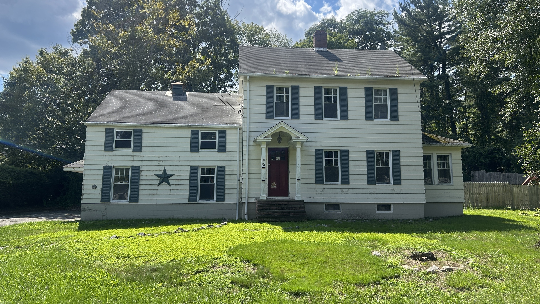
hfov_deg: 66.1
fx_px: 415
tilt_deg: +9.1
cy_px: 131
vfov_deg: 40.1
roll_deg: +2.5
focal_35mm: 29
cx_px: 275
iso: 50
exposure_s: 1/2841
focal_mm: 5.7
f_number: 1.5
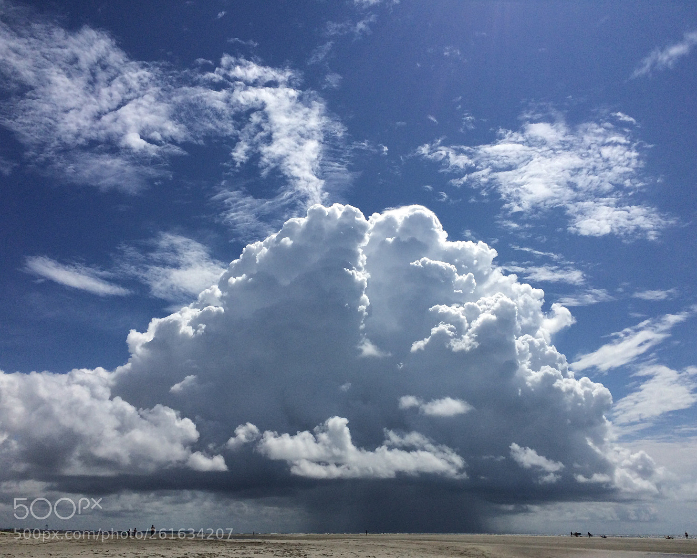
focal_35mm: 31
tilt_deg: +20.2
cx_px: 365
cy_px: 285
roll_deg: +0.0
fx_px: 640
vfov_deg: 47.1
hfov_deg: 57.1
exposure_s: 1/13699
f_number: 2.2
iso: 40
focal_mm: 4.15
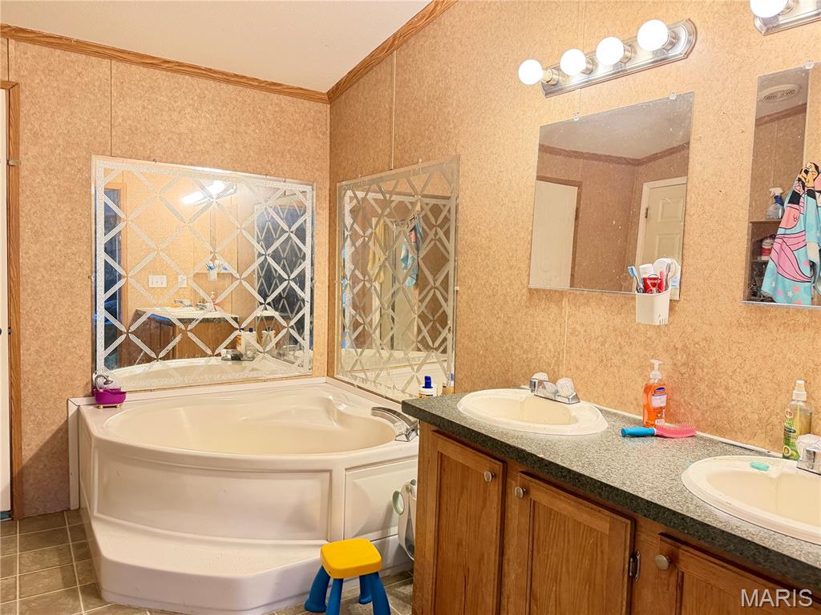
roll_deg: -0.2
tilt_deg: -4.9
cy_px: 308
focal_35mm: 24
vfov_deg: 56.8
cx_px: 410
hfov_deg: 71.6
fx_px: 569
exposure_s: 1/60
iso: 640
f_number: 1.78
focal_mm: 6.76
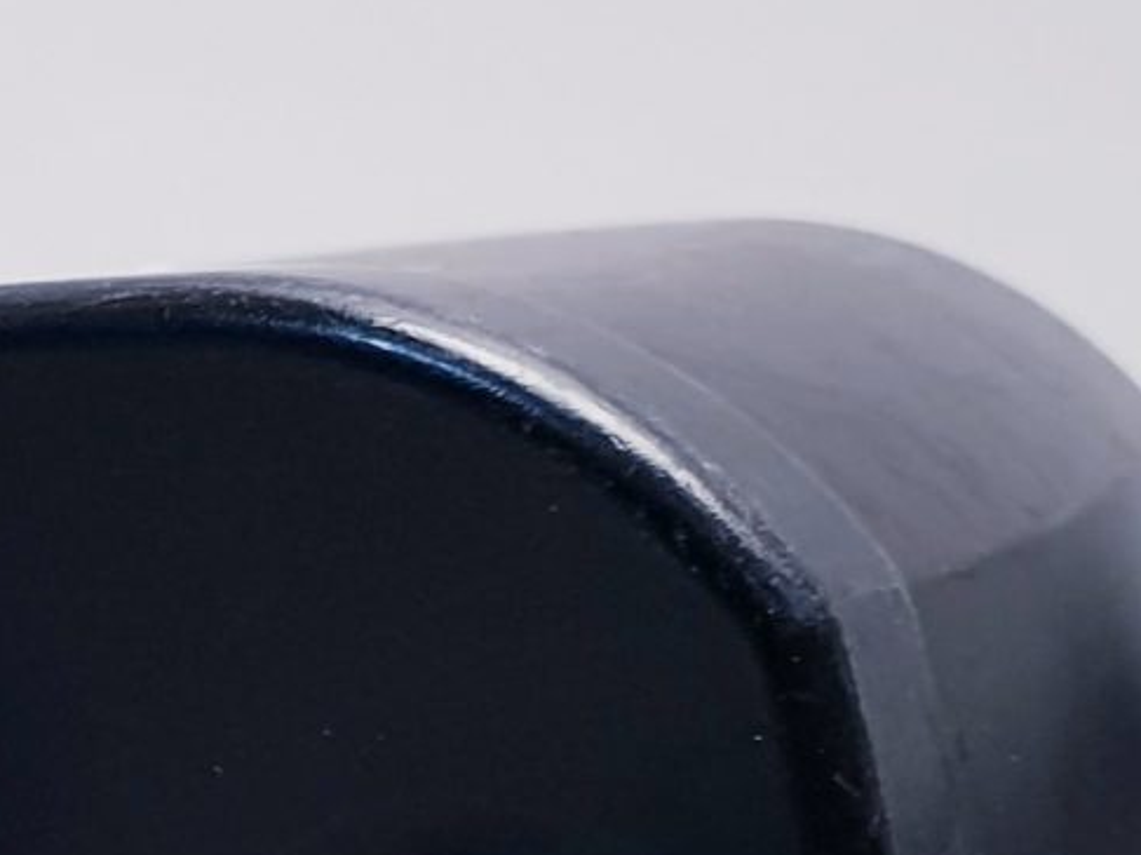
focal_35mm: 137
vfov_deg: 10.5
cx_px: -660
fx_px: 4514
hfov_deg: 13.4
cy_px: 1191
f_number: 2.4
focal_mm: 4.3
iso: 80
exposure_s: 1/50
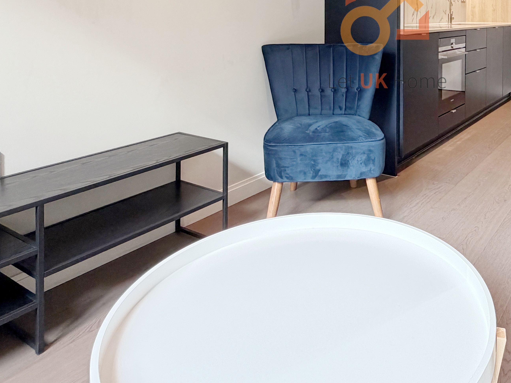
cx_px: 387
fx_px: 458
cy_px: 15
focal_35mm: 31
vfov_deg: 40.7
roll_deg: +0.0
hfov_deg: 55.4
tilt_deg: -2.4
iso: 200
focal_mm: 2.22
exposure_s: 1/121
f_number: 2.2
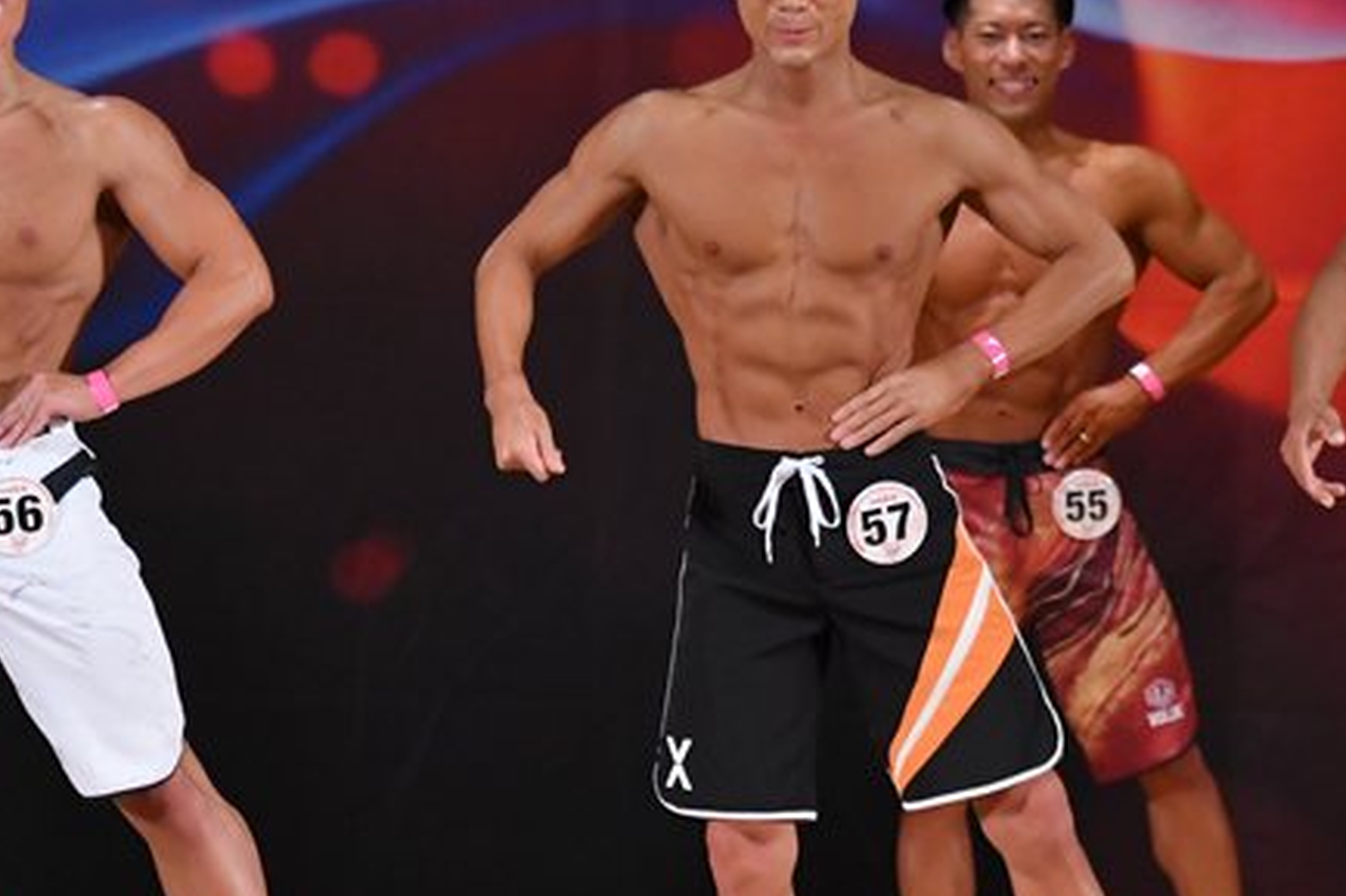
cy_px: 496
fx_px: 17005
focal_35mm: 455
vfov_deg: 3.0
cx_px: 380
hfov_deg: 4.5
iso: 3200
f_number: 5.6
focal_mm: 170
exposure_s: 1/400
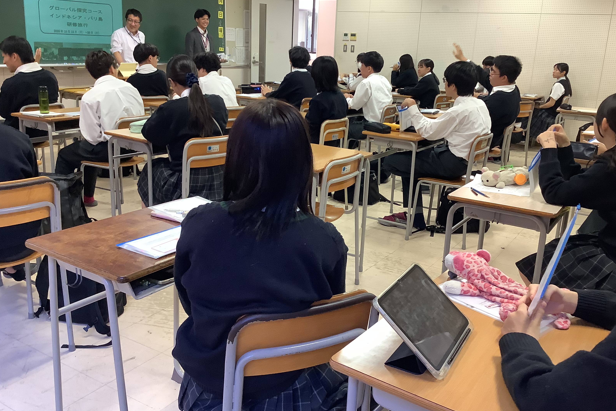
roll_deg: -3.0
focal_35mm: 33
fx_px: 565
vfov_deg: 40.0
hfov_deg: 57.2
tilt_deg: -15.6
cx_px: 304
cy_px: 194
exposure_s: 1/60
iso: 160
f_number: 2.4
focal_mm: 3.3
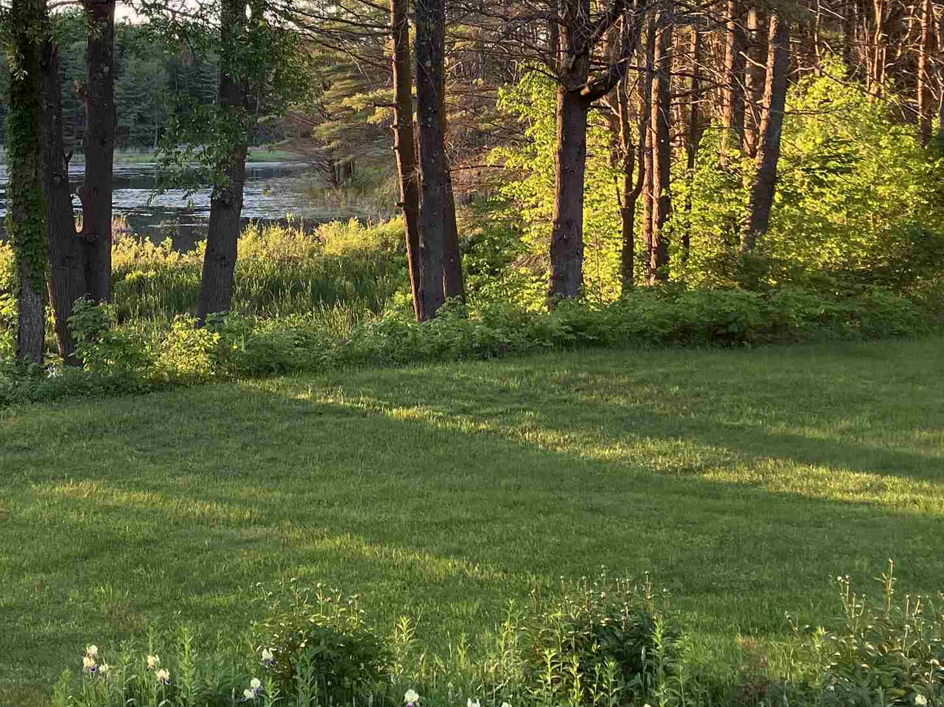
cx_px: 312
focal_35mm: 59
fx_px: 1609
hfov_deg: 32.4
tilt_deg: +5.0
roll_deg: -0.3
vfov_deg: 23.9
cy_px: 22
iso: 40
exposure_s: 1/138
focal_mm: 3.99
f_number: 1.8
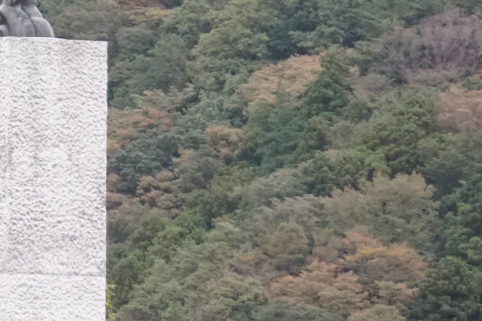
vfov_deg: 1.5
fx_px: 12386
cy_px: -253
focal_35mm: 925
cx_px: -57
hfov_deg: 2.2
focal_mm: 135
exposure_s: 1/250
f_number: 5.6
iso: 1600
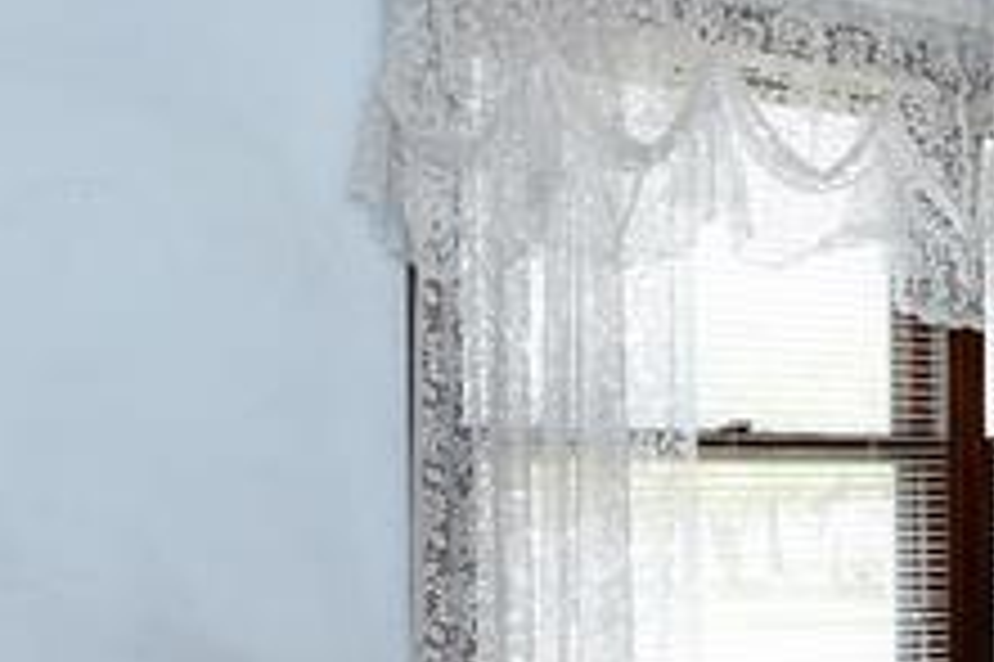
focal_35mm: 65
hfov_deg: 26.0
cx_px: 1322
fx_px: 1793
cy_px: 513
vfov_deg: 20.7
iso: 640
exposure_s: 1/60
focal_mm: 14
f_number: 6.3
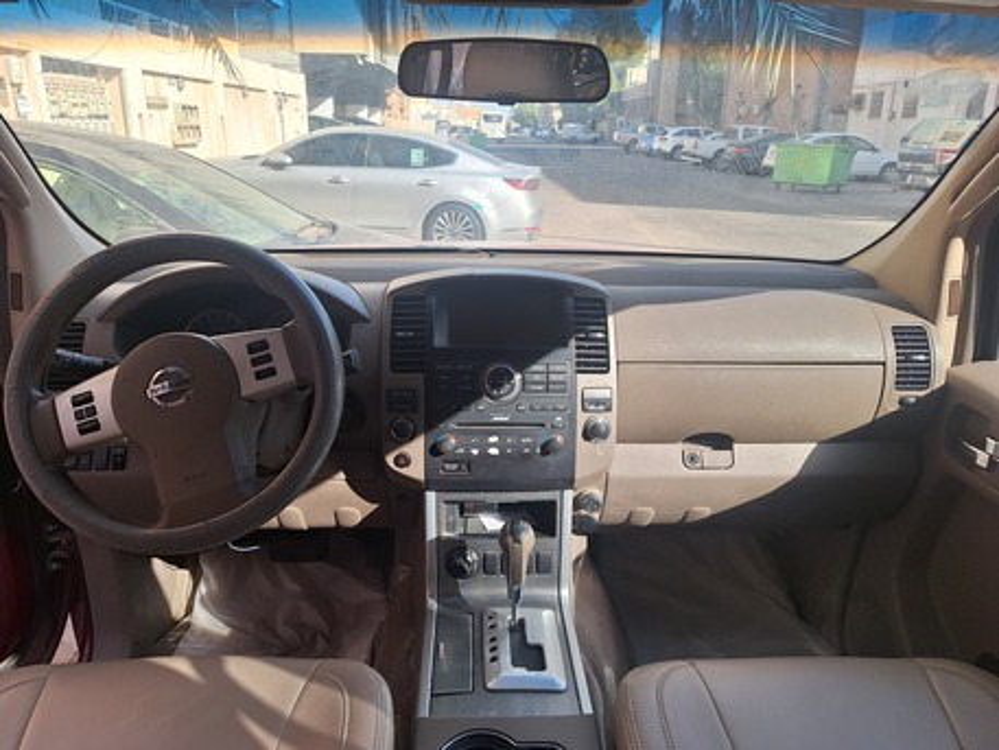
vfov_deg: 58.9
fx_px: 664
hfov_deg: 73.9
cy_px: 375
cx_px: 500
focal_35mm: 23
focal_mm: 5.54
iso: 40
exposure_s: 1/645
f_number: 1.8
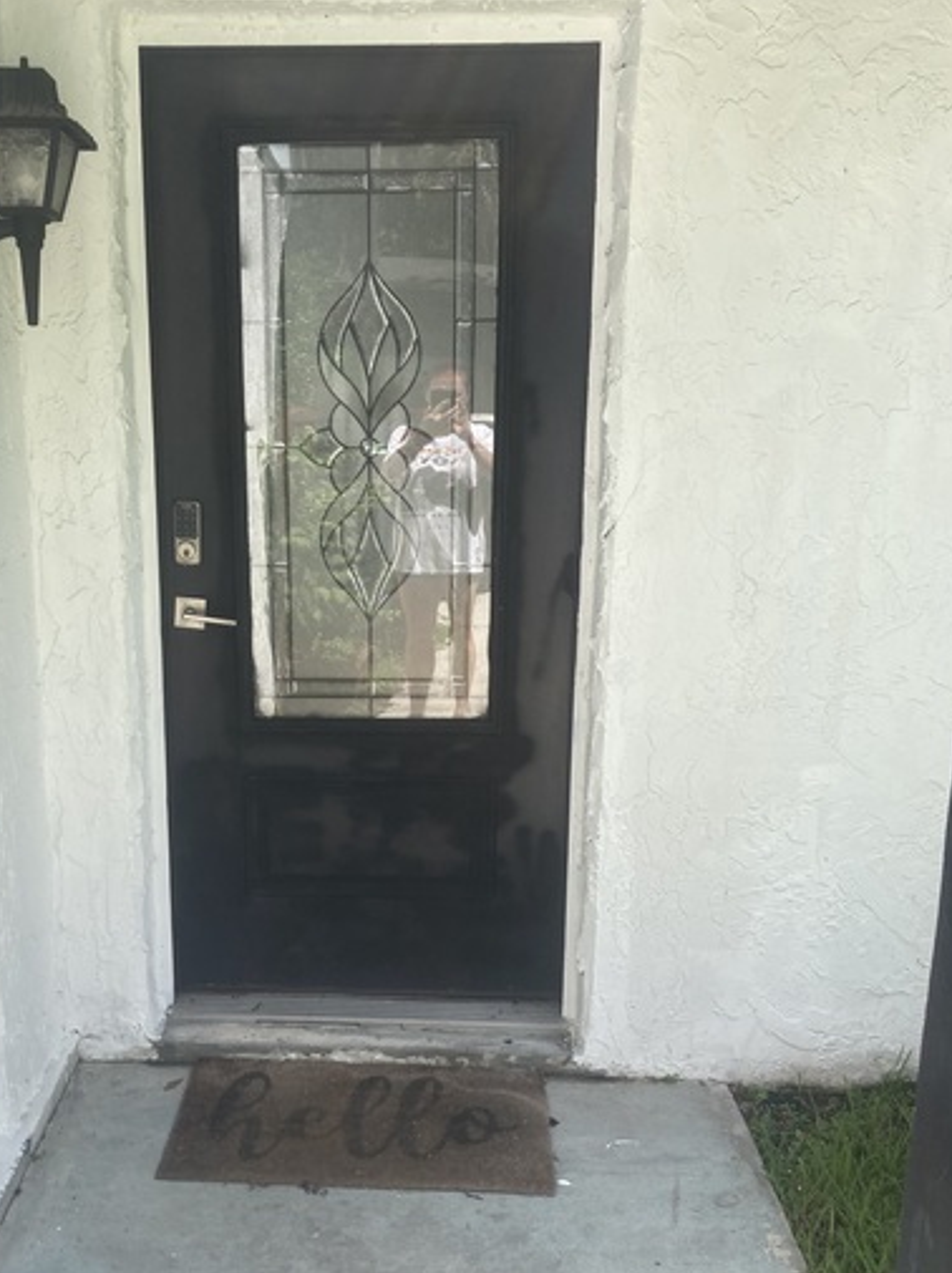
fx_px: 1358
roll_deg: -0.5
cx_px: 350
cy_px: 730
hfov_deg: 38.3
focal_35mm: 37
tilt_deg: -12.4
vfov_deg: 50.0
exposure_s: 1/517
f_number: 1.8
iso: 20
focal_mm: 3.99
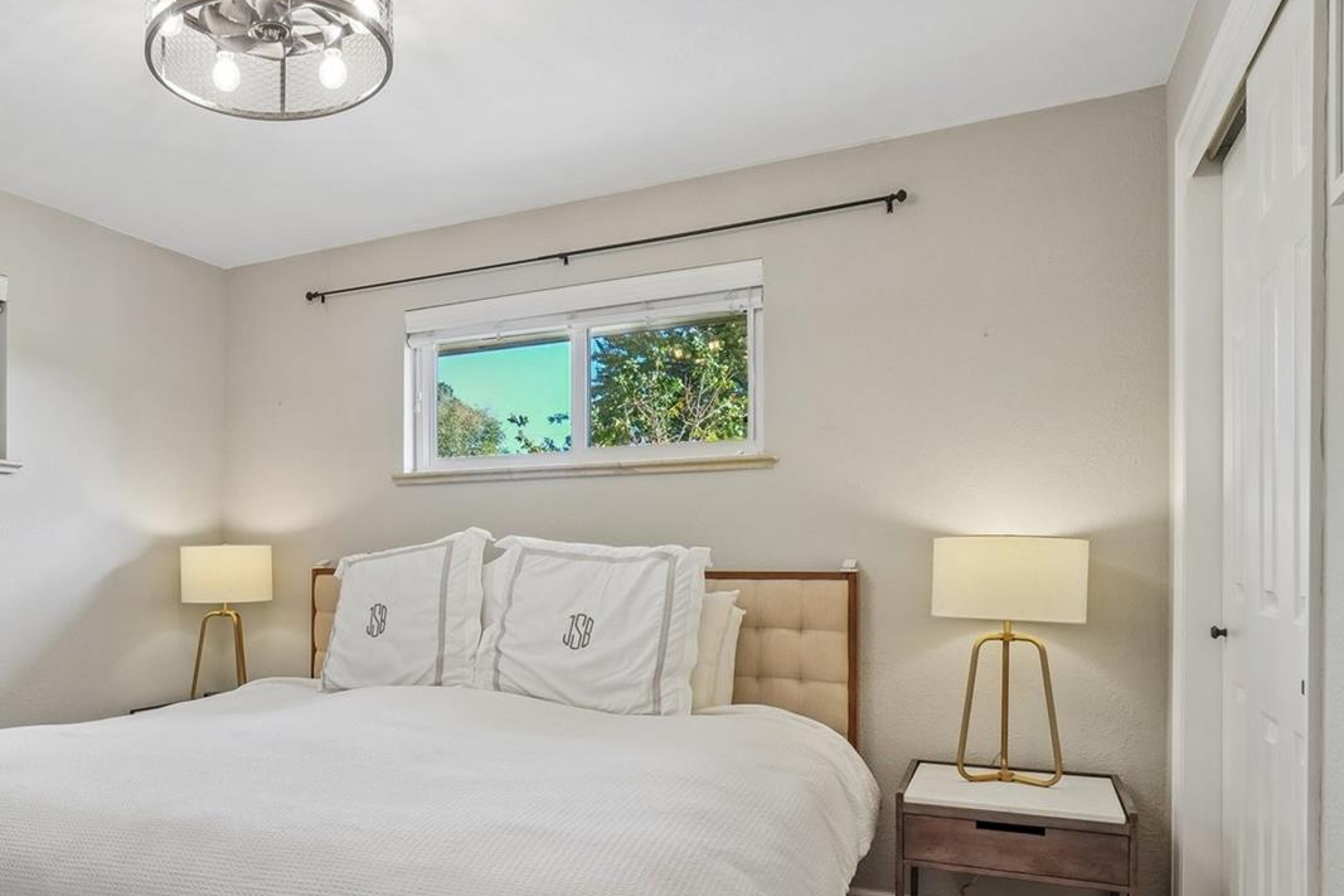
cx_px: 373
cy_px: 575
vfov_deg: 47.4
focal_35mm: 27
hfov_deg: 64.2
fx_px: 1008
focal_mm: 12
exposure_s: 1/15
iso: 400
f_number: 8
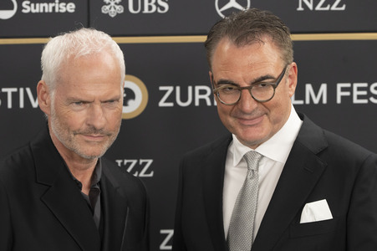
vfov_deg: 6.9
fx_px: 2093
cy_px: 126
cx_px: 188
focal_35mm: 200
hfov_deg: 10.3
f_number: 6.3
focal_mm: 200
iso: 1600
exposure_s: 1/500
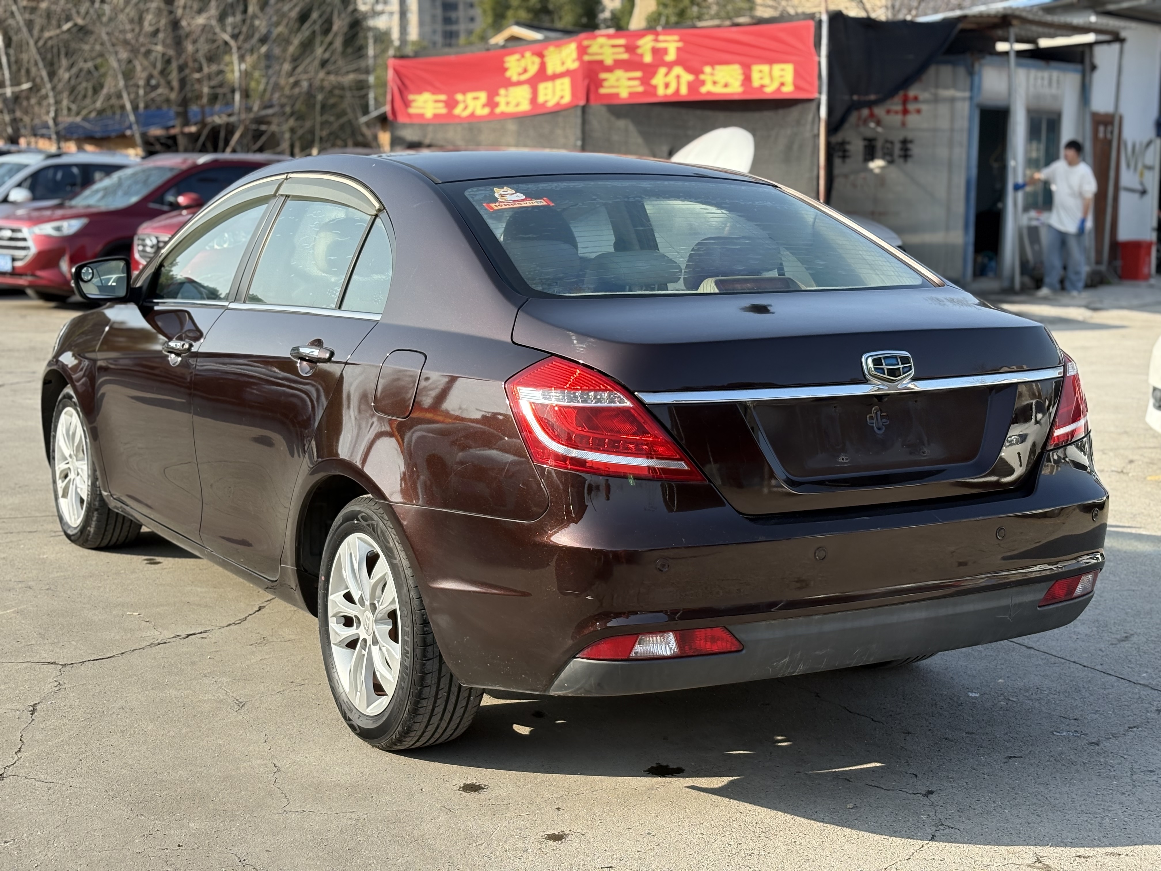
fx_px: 1744
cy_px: 436
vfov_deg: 28.0
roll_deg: -0.6
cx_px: 580
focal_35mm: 52
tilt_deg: -8.7
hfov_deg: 36.8
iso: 50
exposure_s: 1/1553
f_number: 1.6
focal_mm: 5.96
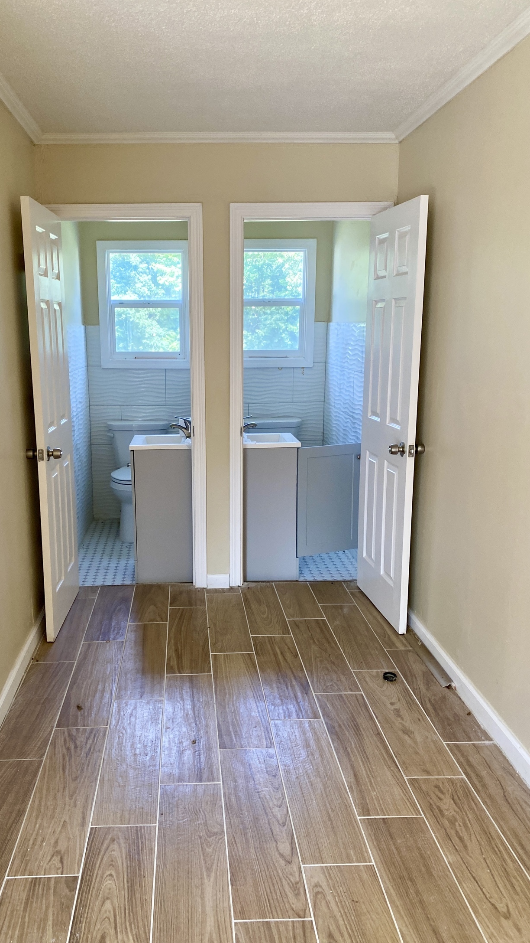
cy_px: 499
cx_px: 200
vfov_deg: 64.2
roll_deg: +1.1
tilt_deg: -11.1
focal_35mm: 30
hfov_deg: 38.7
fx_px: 749
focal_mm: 4.25
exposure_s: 1/121
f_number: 1.8
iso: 125
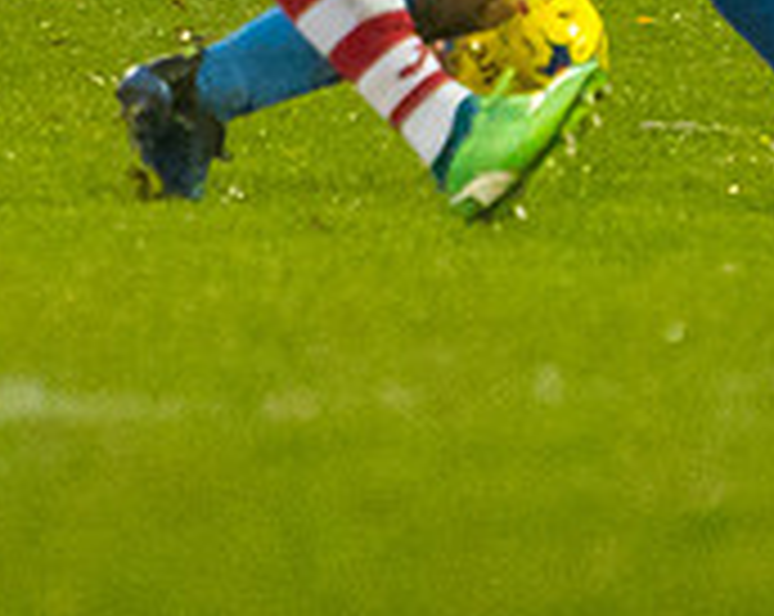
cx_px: 508
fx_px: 35378
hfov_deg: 1.3
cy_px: -91
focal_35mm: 1547
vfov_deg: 1.0
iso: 4000
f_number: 2.8
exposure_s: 1/1000
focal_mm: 170
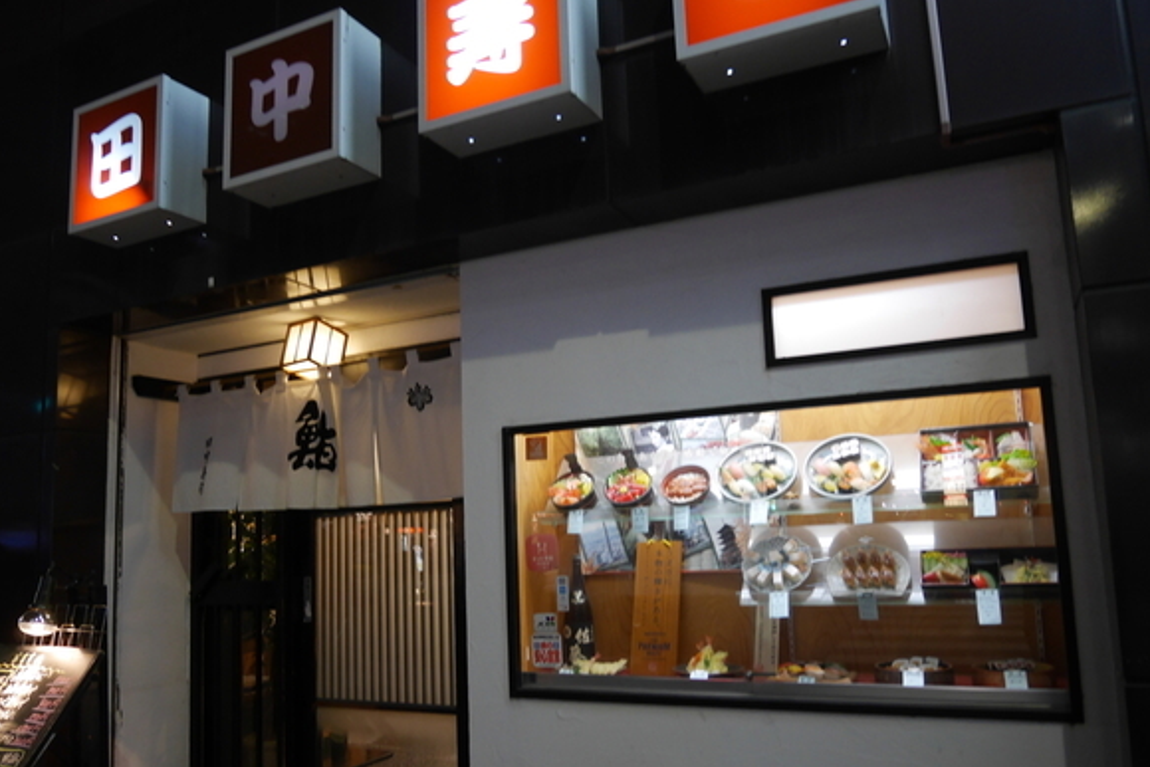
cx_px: 577
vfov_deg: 46.4
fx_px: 895
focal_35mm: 28
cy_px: 421
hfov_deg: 65.5
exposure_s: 1/25
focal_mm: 13
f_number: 3.5
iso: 800
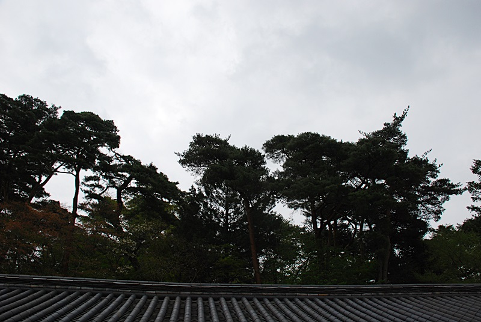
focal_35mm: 27
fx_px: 361
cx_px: 240
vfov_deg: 48.1
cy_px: 161
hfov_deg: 67.3
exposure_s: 1/640
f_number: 6.3
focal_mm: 18
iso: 400
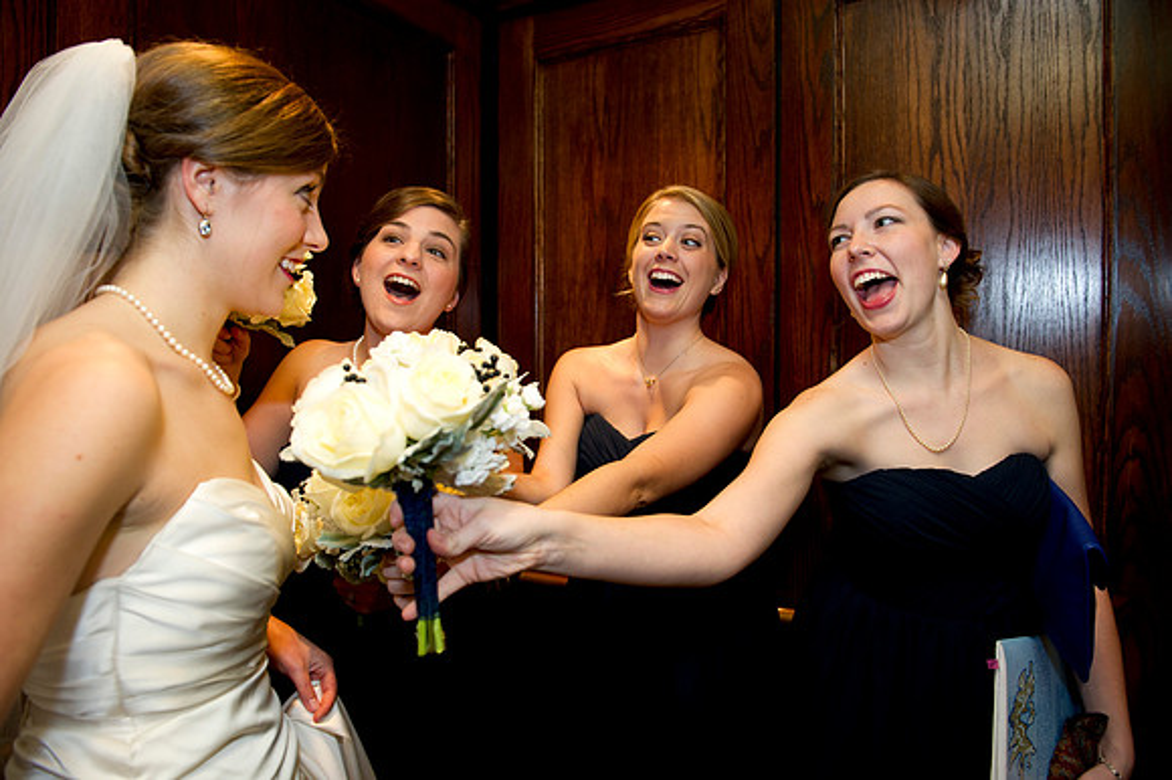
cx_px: 586
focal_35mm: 24
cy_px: 390
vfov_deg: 53.1
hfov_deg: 73.8
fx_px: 781
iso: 640
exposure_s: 1/160
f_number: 3.5
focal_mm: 24
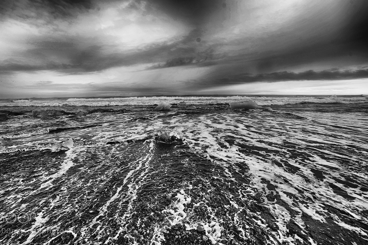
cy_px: 119
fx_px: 153
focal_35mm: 15
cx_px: 178
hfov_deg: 100.4
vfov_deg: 77.3
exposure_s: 1/320
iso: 320
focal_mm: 14
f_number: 8
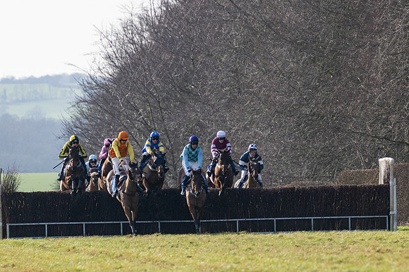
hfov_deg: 4.0
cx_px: 253
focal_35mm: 521
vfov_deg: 2.6
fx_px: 5917
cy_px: 206
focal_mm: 200
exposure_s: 1/3200
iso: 400
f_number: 4
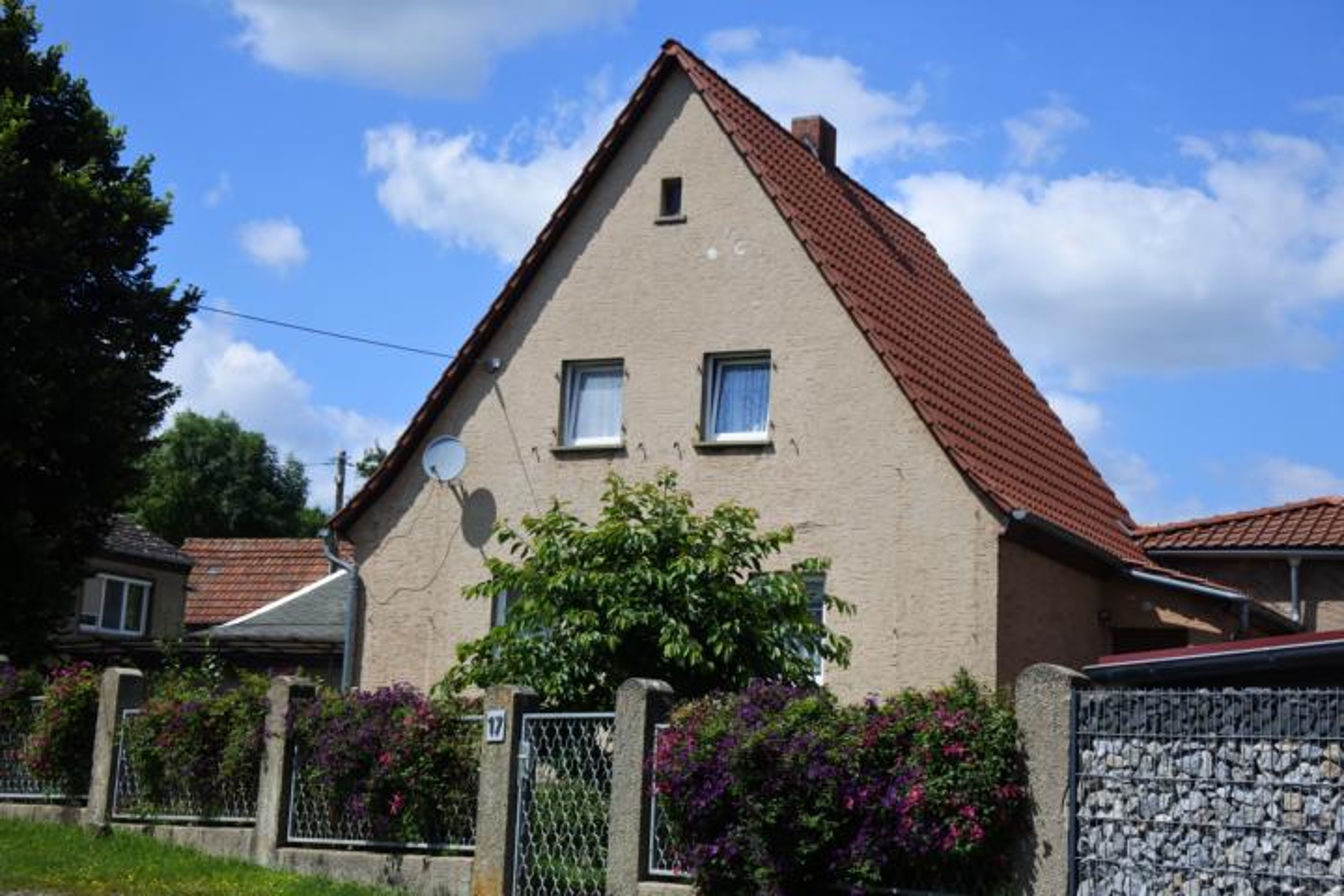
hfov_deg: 32.9
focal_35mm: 61
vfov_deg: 22.3
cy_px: 448
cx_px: 672
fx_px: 2277
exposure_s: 1/1000
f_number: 5
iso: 160
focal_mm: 22.7
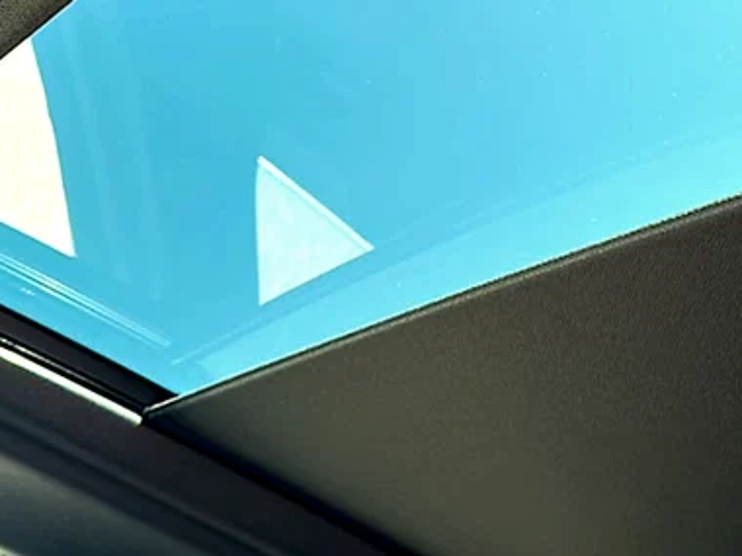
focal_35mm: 46
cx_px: 582
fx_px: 986
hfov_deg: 39.8
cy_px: 151
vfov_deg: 31.1
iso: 64
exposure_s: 1/140
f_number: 1.78
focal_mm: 6.86
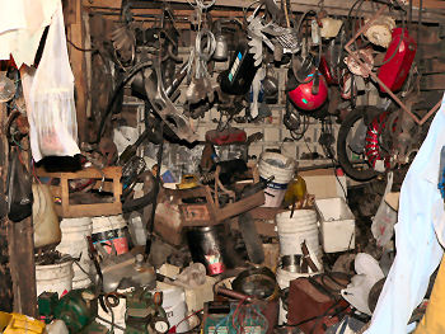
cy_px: 167
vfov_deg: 39.7
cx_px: 222
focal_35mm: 36
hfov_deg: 51.3
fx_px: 463
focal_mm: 6
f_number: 2.8
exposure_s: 1/60
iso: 100
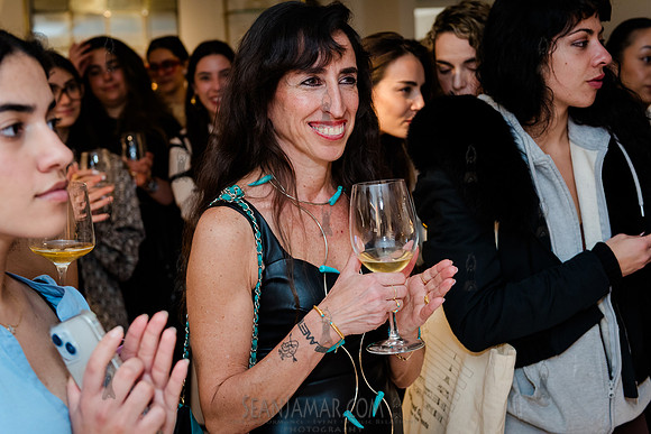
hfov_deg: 38.2
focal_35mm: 52
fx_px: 941
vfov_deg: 26.0
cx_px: 326
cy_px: 217
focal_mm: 52
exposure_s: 1/250
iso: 1600
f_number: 4
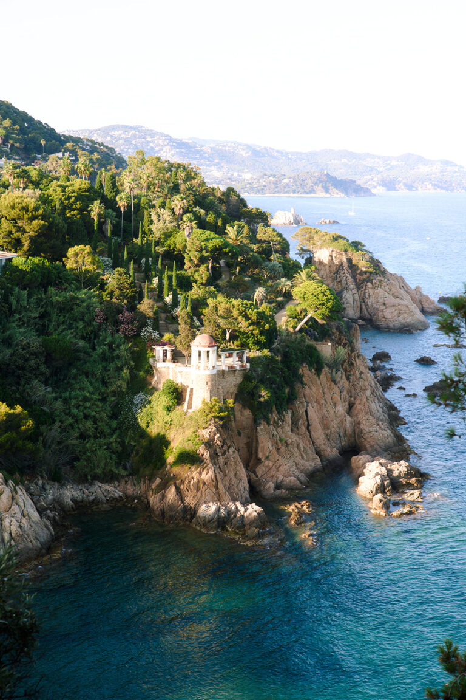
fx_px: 1157
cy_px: 350
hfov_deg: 22.8
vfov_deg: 33.6
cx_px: 233
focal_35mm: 60
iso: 250
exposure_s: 1/125
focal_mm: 59.6
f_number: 7.1
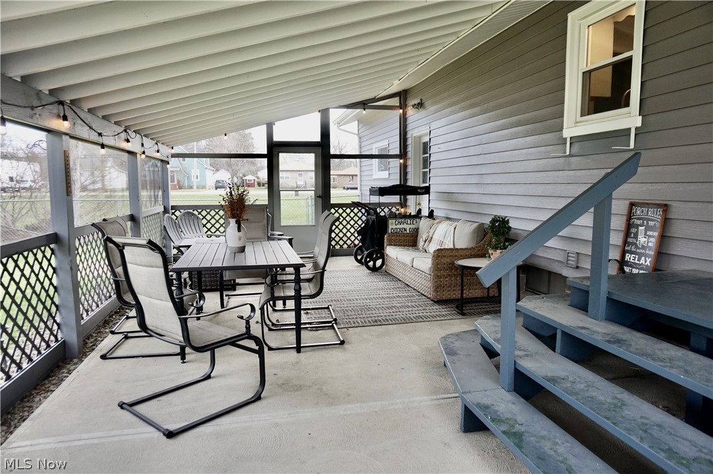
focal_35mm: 24
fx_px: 475
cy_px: 237
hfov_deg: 73.8
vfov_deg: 53.0
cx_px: 356
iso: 100
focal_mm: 16
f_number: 4
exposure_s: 1/60
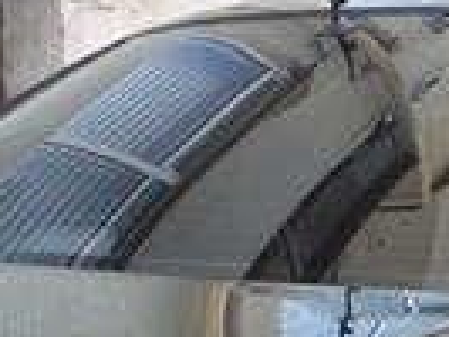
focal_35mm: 144
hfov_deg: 13.6
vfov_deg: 9.8
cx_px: 402
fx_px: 1869
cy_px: 605
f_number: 2.2
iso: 25
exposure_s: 1/50
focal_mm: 4.15
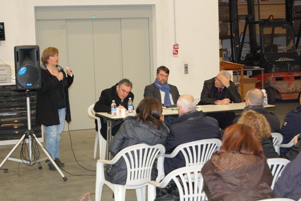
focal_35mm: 82
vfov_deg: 16.5
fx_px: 689
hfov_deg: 24.6
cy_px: 100
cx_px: 150
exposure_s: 1/60
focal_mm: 55
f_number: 5.6
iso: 1400
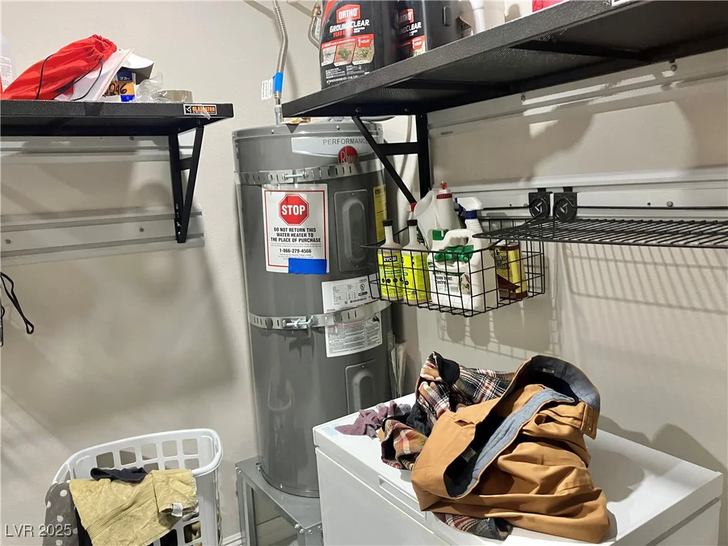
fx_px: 589
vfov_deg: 49.7
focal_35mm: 28
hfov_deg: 63.4
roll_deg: +4.5
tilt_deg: -7.1
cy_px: 273
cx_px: 364
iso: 250
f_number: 1.8
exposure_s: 1/40
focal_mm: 3.99
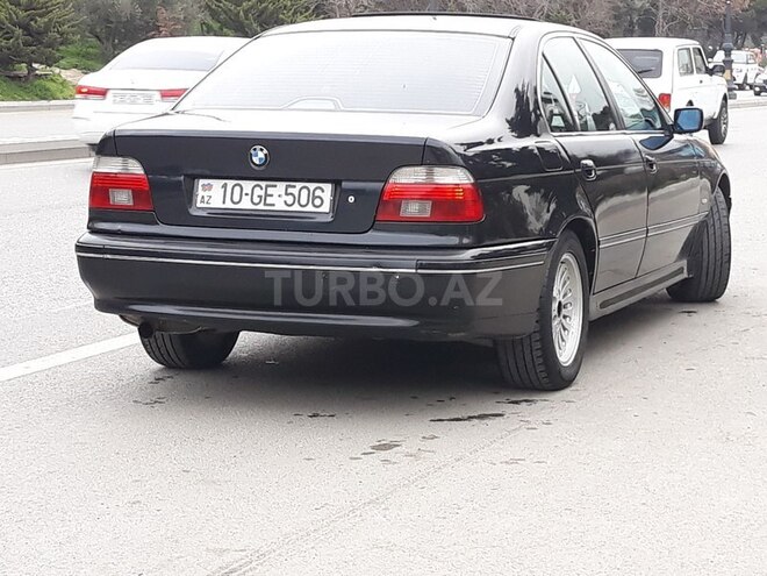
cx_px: 384
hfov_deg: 65.3
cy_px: 288
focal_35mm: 27
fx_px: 598
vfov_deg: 51.4
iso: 40
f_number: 1.7
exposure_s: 1/215
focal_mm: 3.71
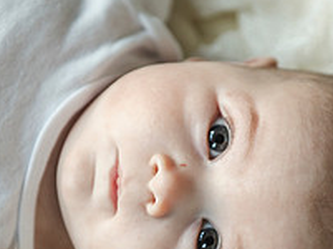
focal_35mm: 151
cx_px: 174
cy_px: 169
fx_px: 1450
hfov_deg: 13.1
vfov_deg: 9.8
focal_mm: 70
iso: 800
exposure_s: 1/250
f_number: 3.5
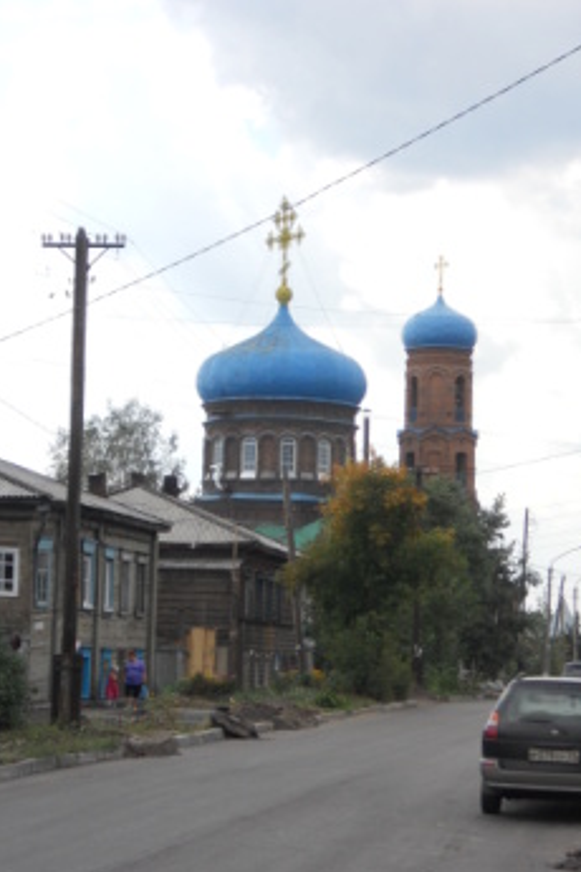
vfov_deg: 21.0
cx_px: 323
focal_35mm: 97
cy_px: 440
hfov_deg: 14.1
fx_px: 2348
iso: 80
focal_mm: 16.5
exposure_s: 1/250
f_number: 5.4
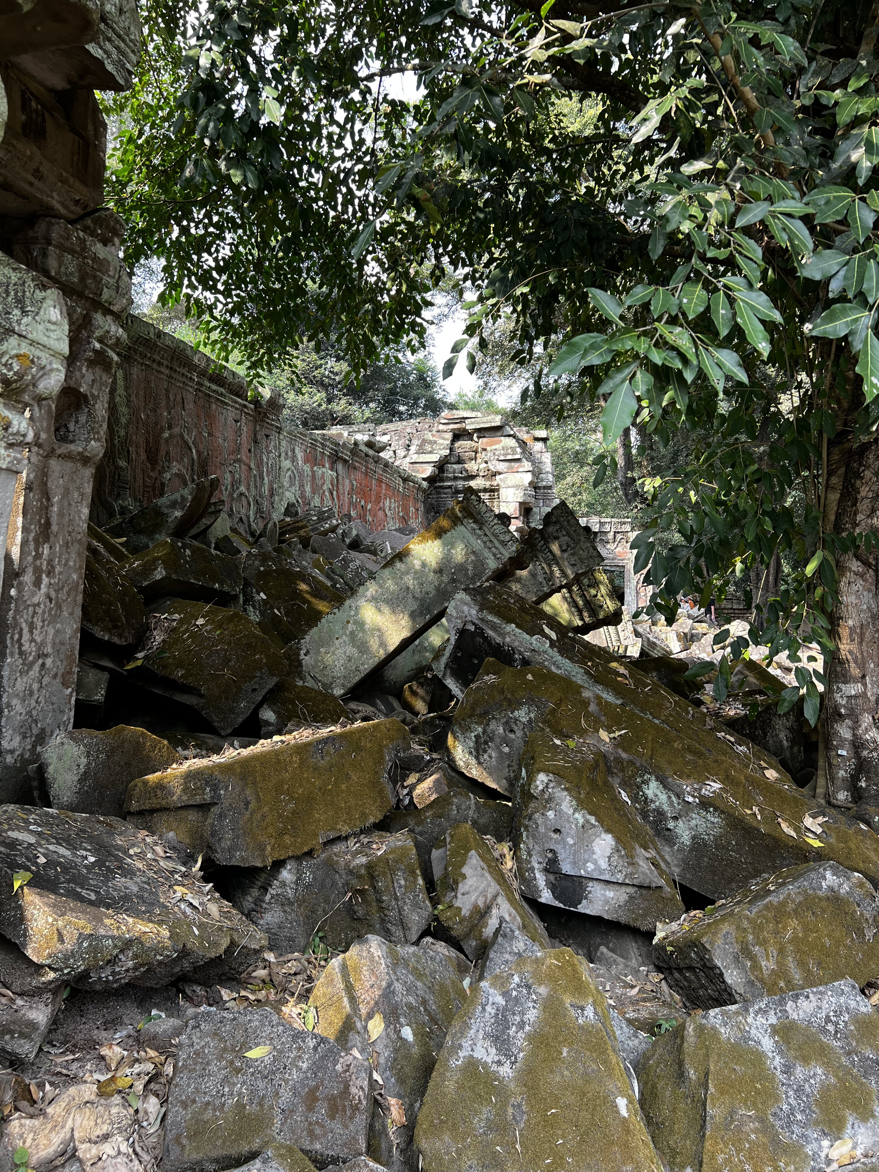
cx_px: 440
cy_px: 586
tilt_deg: +1.8
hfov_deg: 53.1
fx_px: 880
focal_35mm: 26
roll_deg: +0.0
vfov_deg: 67.3
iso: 40
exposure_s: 1/214
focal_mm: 5.7
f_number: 1.5
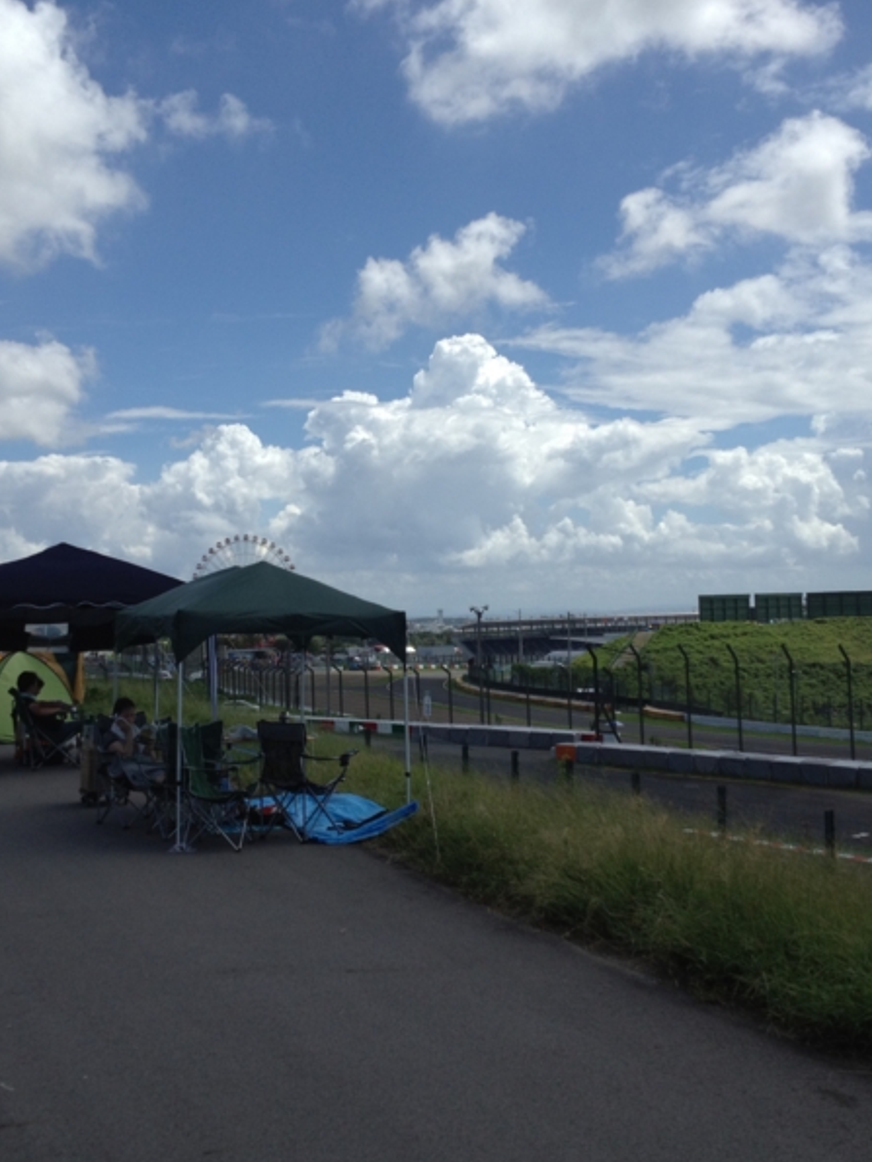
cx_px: 384
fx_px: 1579
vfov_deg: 40.4
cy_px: 581
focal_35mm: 47
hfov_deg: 30.9
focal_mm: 4.28
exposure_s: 1/2513
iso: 64
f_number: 2.4
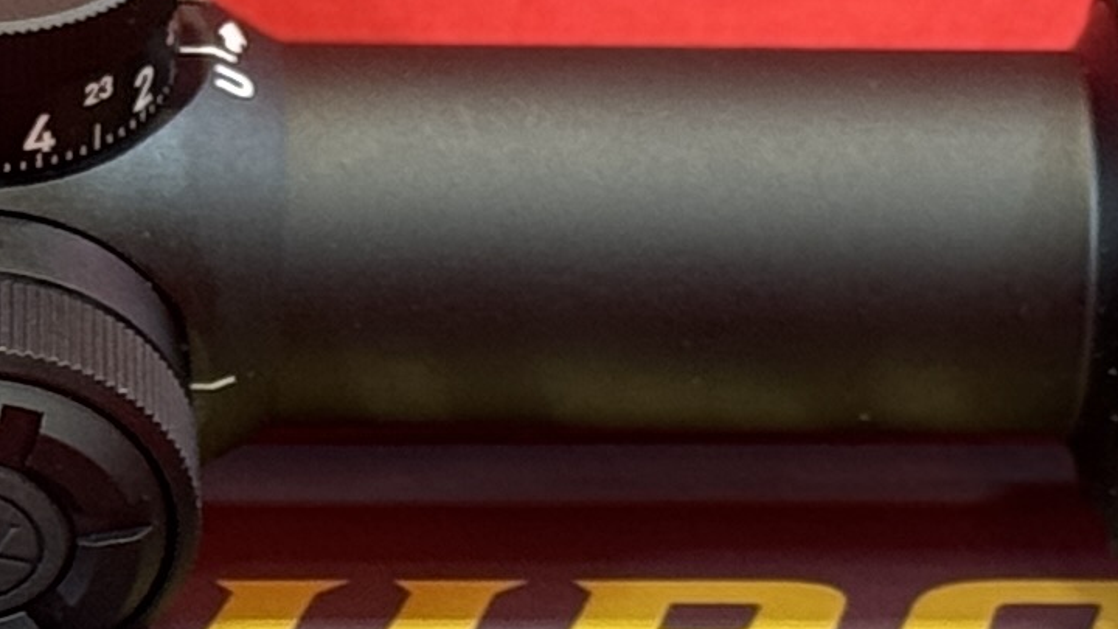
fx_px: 8686
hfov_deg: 7.3
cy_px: 495
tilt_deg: -20.0
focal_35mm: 293
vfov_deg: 4.1
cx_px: -113
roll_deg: +0.4
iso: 160
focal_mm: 6.76
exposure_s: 1/60
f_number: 1.78
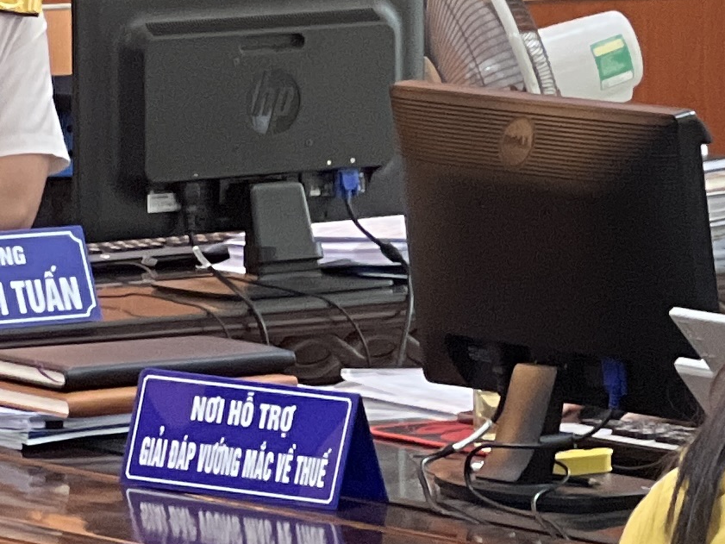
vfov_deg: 4.0
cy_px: 308
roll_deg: +0.6
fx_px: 7729
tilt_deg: -5.7
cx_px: 1490
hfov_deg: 5.3
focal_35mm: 369
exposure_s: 1/33
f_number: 2.8
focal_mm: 9
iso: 250
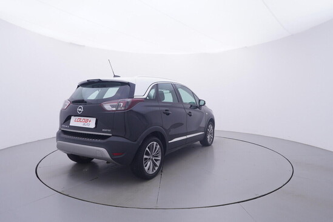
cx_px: 166
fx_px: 208
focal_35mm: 22
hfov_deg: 77.3
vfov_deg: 56.2
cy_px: 111
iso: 200
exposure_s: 1/80
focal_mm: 15
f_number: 5
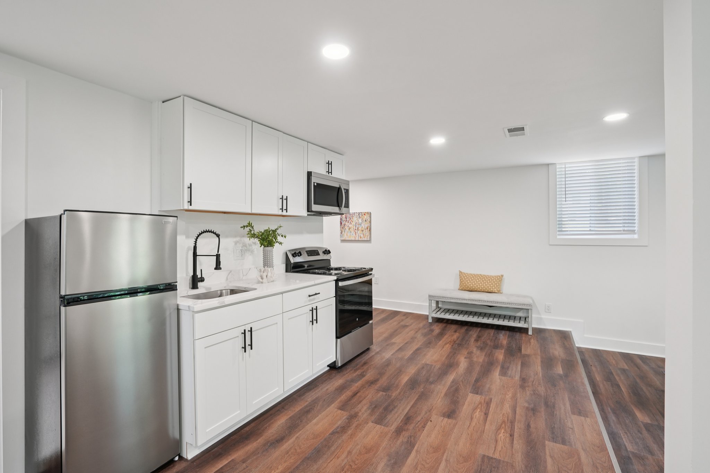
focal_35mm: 16
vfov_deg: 73.7
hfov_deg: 96.7
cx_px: 355
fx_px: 316
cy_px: 236
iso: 400
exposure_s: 1/6
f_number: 8
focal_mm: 16
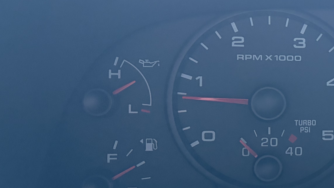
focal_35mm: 71
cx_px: 413
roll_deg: -5.3
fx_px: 629
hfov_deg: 26.1
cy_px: 100
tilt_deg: -20.4
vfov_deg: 17.0
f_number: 1.6
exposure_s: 1/59
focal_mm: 5.96
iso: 500
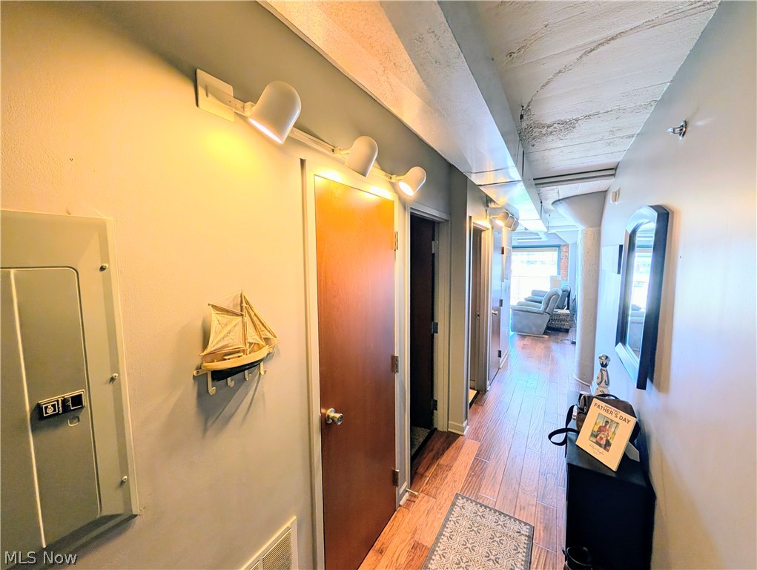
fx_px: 263
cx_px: 378
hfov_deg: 110.5
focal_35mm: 12
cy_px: 285
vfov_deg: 94.6
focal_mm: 2.02
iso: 46
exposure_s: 1/120
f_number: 1.7
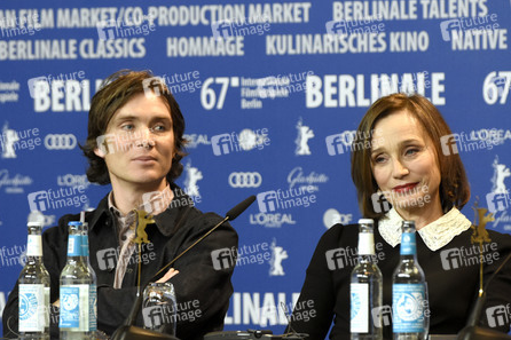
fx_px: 4299
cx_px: 256
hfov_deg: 6.8
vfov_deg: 4.5
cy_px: 171
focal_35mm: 303
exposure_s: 1/500
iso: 1600
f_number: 4
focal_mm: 200
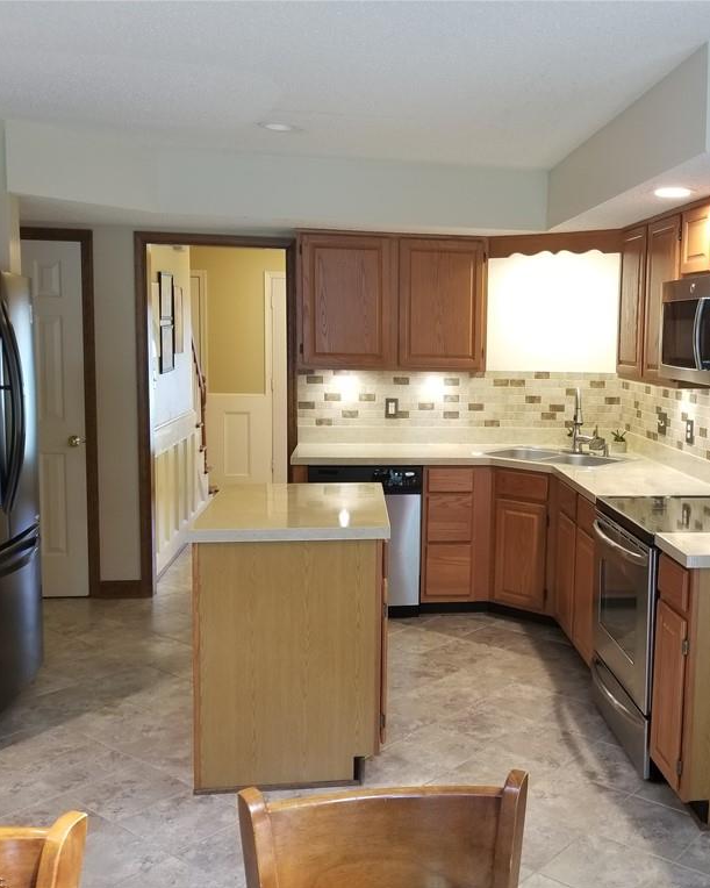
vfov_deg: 52.8
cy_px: 445
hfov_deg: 42.0
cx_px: 532
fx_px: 893
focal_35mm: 34
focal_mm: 4.25
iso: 160
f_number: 1.7
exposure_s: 1/30
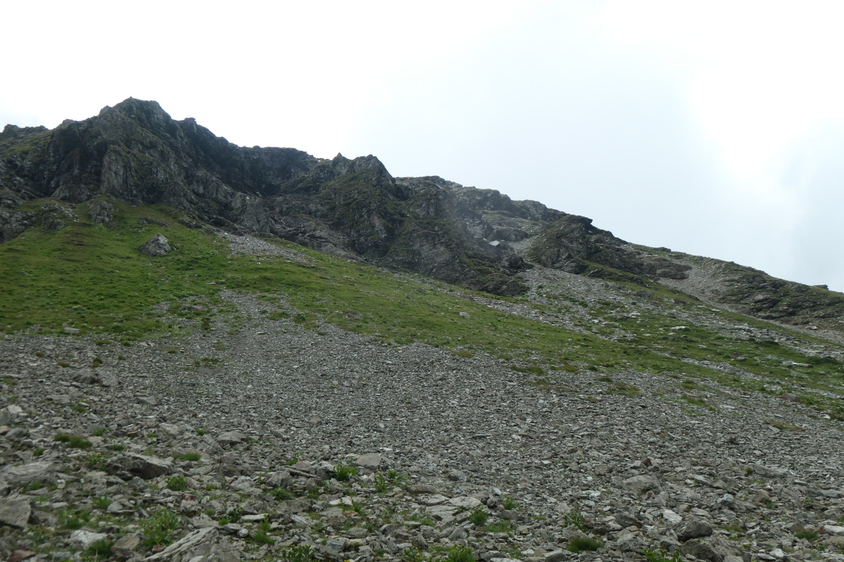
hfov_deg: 53.1
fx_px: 844
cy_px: 281
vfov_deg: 36.9
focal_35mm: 36
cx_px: 422
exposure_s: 1/1000
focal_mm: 13.1
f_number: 5
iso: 200
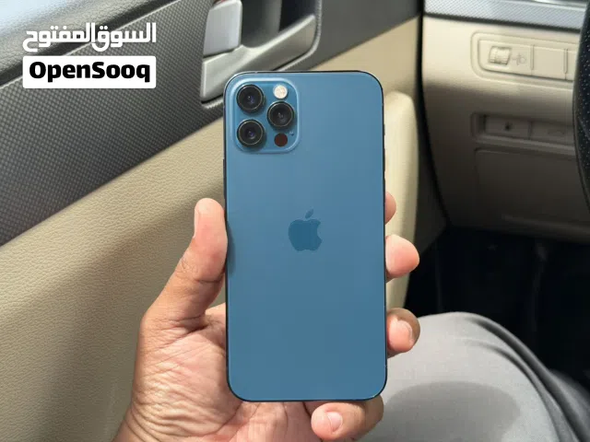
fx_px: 818
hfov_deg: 39.7
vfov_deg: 30.3
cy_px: 221
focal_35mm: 48
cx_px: 295
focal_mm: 6.76
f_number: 1.78
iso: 100
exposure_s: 1/84
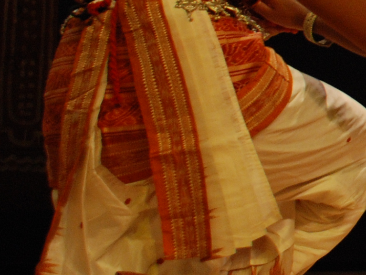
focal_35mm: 204
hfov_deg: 9.0
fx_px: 2158
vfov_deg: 7.2
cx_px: 774
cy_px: -83
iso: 400
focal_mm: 28
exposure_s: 1/100
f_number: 4
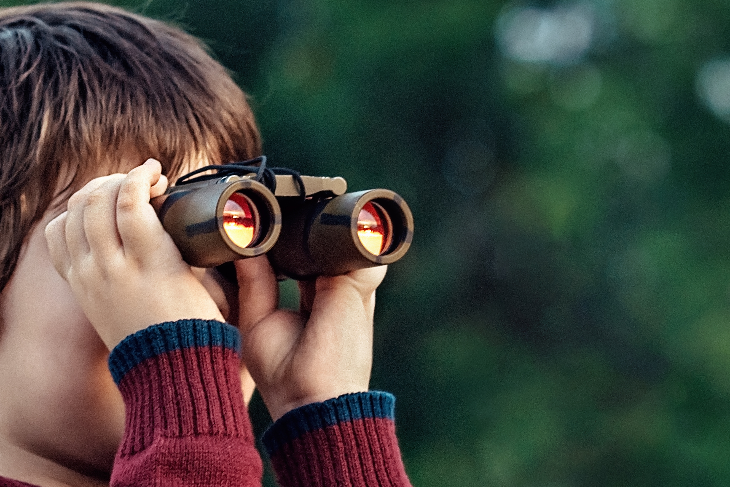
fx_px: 3975
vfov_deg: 7.0
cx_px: 407
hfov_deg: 10.5
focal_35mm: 196
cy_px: 341
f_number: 4
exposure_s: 1/200
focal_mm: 85
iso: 400
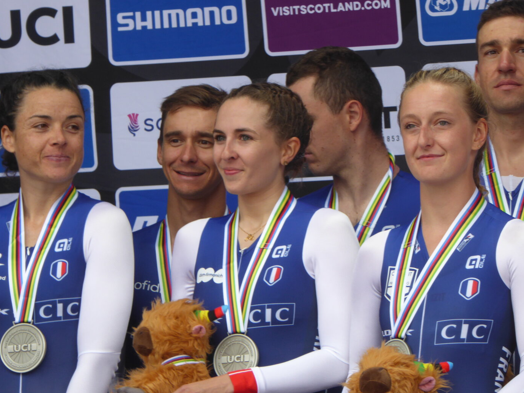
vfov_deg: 4.8
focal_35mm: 307
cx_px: 296
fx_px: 4648
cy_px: 172
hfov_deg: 6.5
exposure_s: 1/80
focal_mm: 47.5
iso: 100
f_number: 5.6
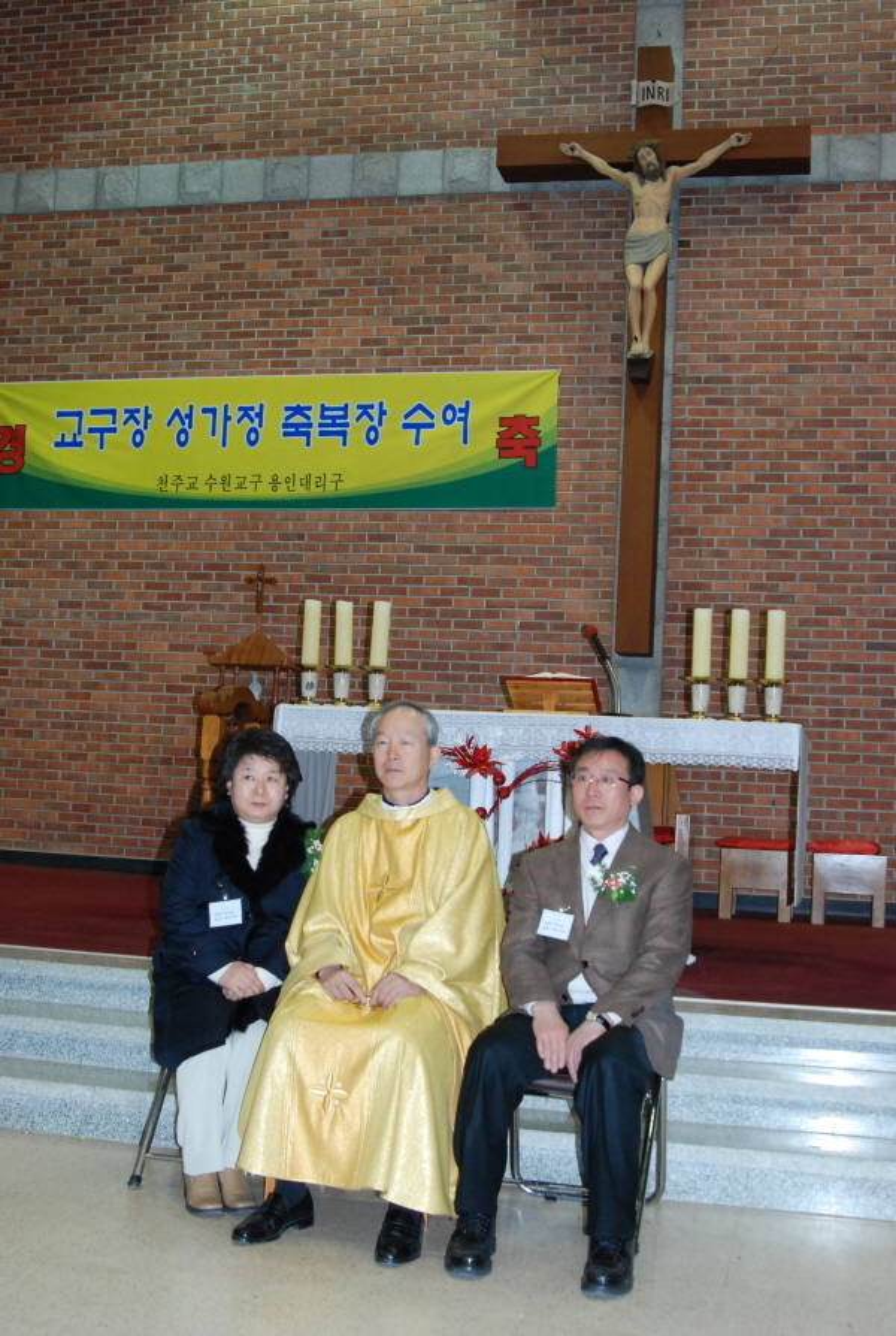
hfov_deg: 32.0
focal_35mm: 42
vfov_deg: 46.3
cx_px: 448
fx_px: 1561
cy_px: 668
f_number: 5
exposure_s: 1/60
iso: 800
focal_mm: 28
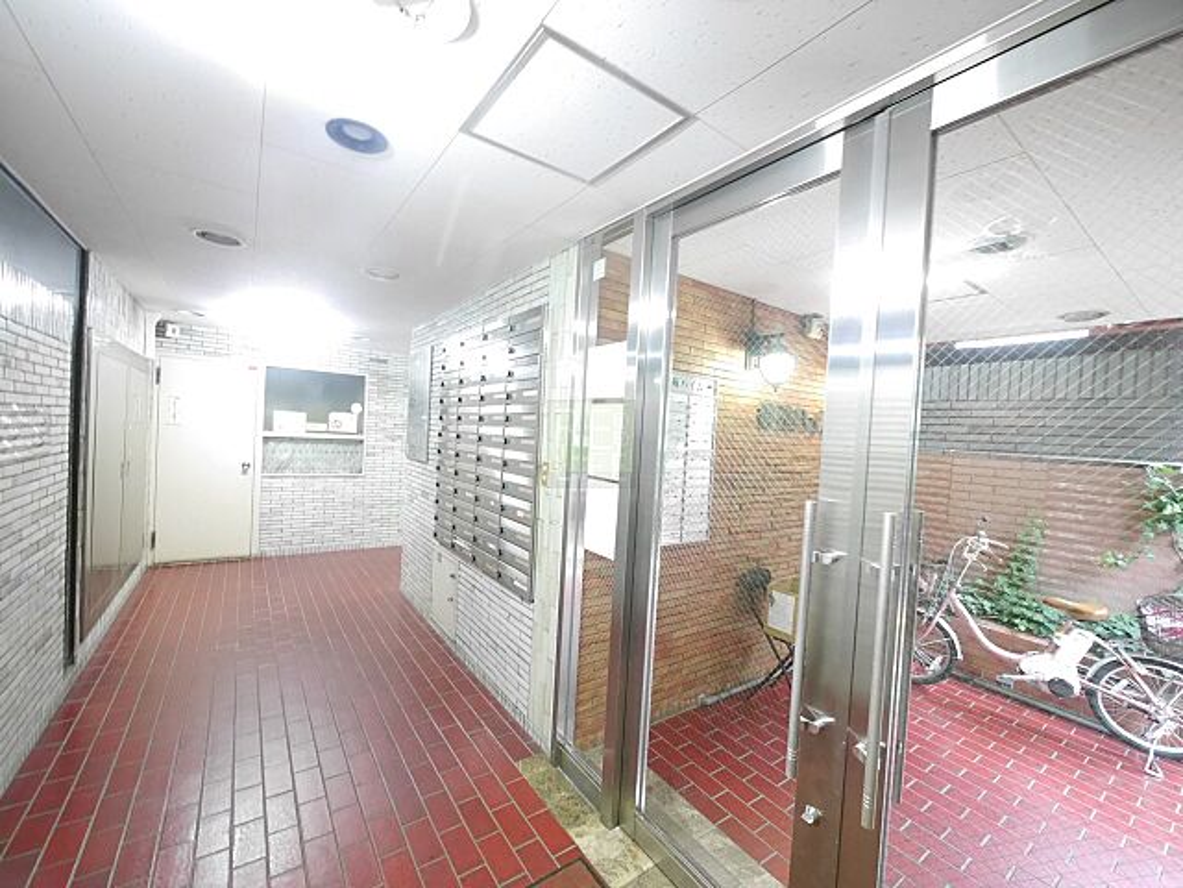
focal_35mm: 14
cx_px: 592
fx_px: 478
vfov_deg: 85.7
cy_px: 444
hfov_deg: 102.1
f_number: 4
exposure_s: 1/13
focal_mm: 7
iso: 3200
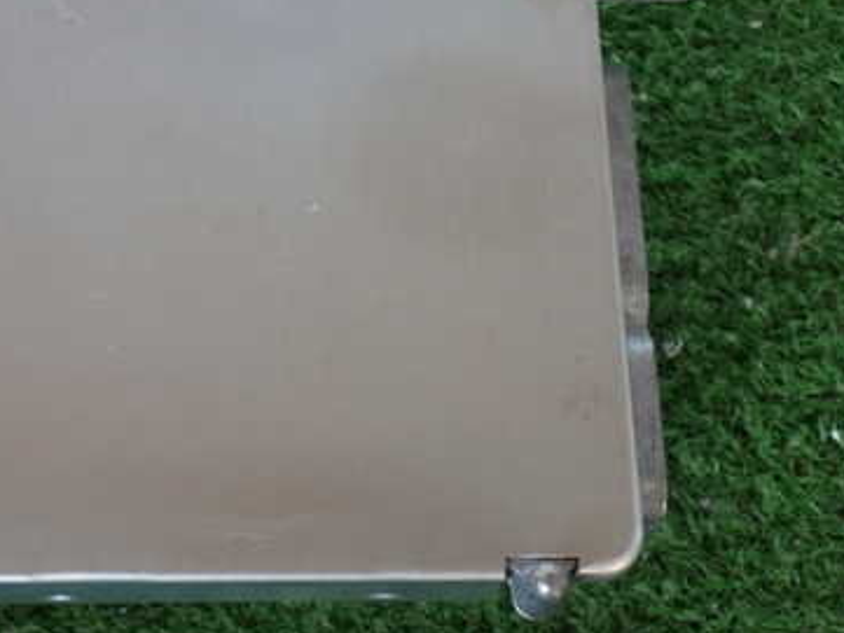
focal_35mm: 83
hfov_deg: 23.3
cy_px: 255
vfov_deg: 17.8
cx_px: 192
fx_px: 2024
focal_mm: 9.01
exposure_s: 1/50
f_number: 3.2
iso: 200
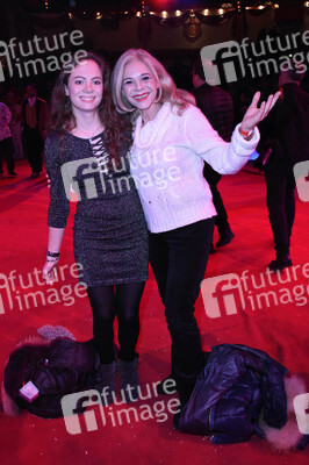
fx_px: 348
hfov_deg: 47.9
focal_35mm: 27
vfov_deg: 67.4
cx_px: 154
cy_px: 232
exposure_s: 1/100
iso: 3200
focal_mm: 18
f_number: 6.3
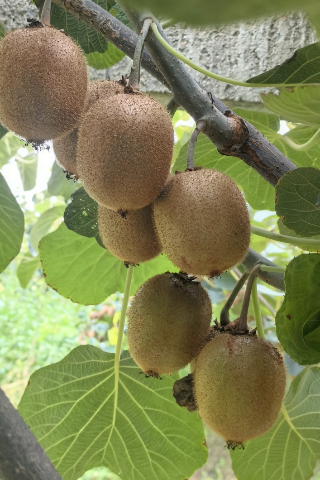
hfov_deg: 29.9
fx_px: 600
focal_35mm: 45
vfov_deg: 43.6
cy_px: 239
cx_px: 145
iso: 50
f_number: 2
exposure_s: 1/226
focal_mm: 5.75
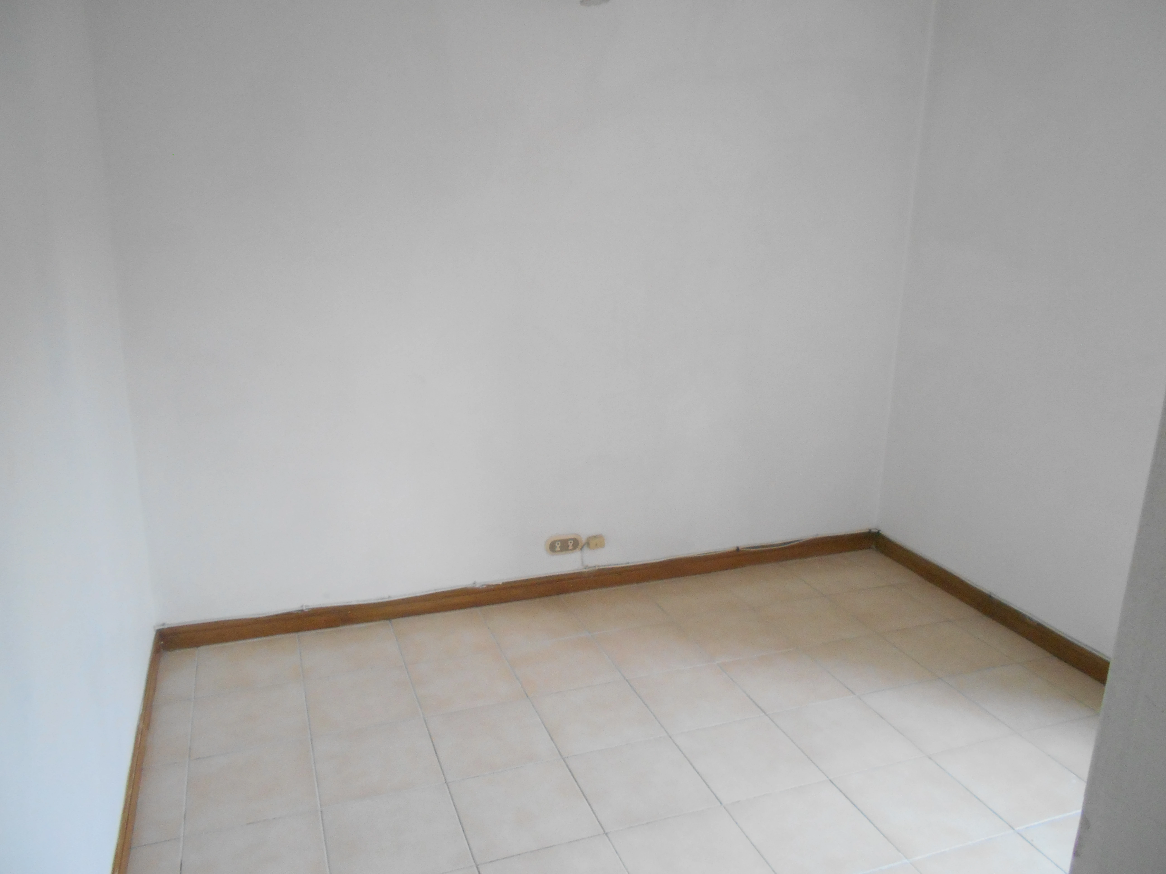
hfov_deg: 67.3
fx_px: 876
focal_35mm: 26
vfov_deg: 53.1
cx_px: 583
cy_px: 437
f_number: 3.2
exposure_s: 1/30
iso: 400
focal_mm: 4.6
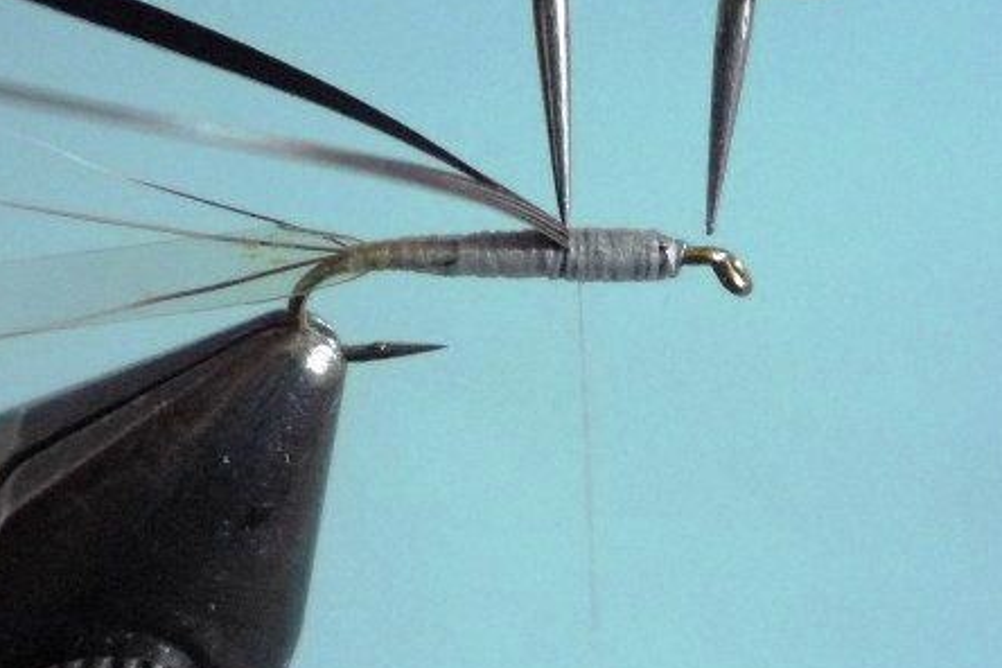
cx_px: 519
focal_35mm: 45
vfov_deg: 29.8
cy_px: 266
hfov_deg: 43.6
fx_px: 1252
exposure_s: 1/25
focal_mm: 5.2
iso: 400
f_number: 3.3
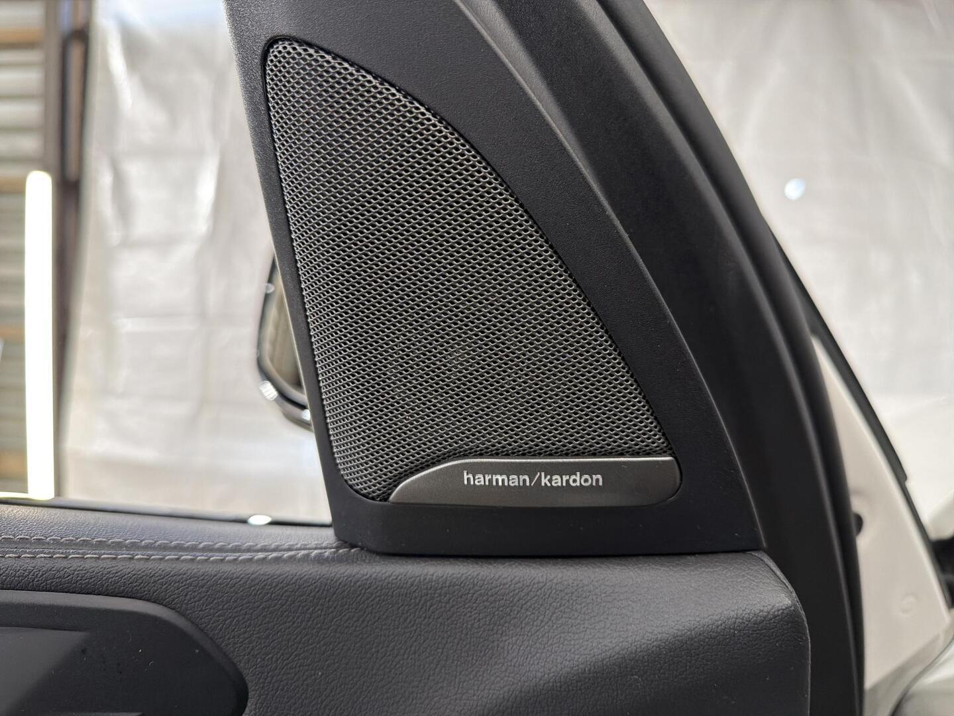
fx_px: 661
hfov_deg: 71.6
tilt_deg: -5.4
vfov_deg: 56.8
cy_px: 358
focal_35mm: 24
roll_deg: -0.3
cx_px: 477
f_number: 1.78
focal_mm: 6.76
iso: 160
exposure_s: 1/100
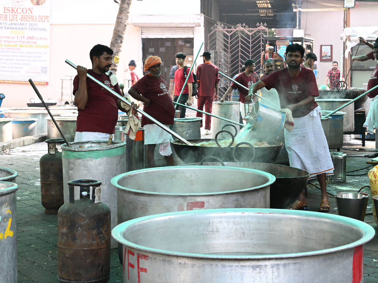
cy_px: 141
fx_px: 797
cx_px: 197
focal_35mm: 73
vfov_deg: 20.2
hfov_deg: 26.7
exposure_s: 1/100
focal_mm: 45
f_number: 9
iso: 2000
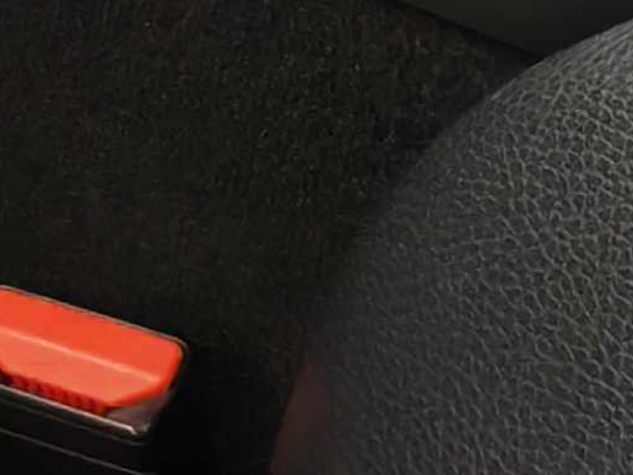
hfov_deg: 6.8
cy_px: -894
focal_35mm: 246
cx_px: -1635
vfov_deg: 5.7
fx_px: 4498
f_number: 1.9
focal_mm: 6.12
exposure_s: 1/50
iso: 1553
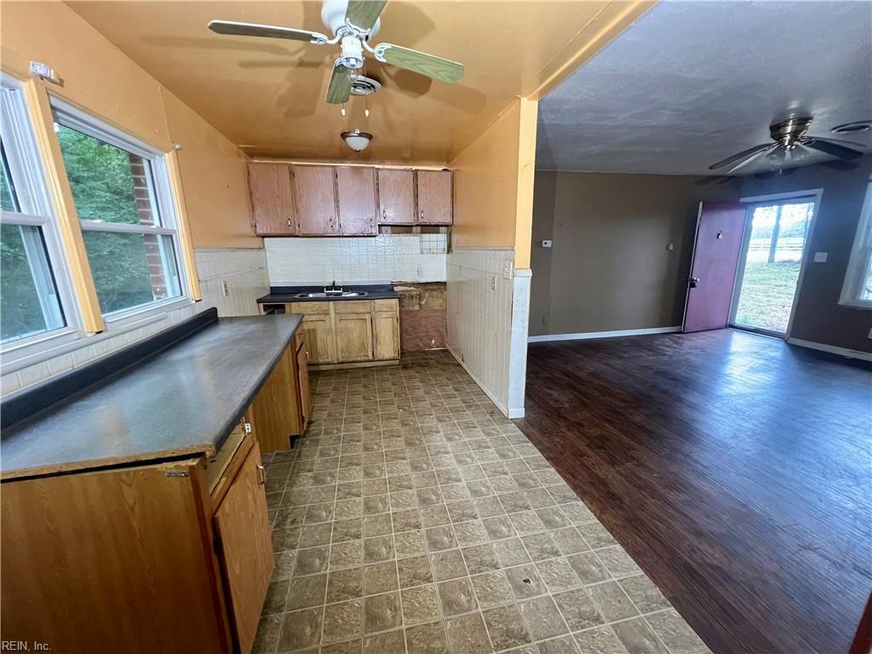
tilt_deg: -15.1
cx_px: 436
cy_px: 327
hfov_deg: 106.2
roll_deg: -0.1
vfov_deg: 89.9
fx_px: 327
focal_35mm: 13
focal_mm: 1.57
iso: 400
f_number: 1.8
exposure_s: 1/60
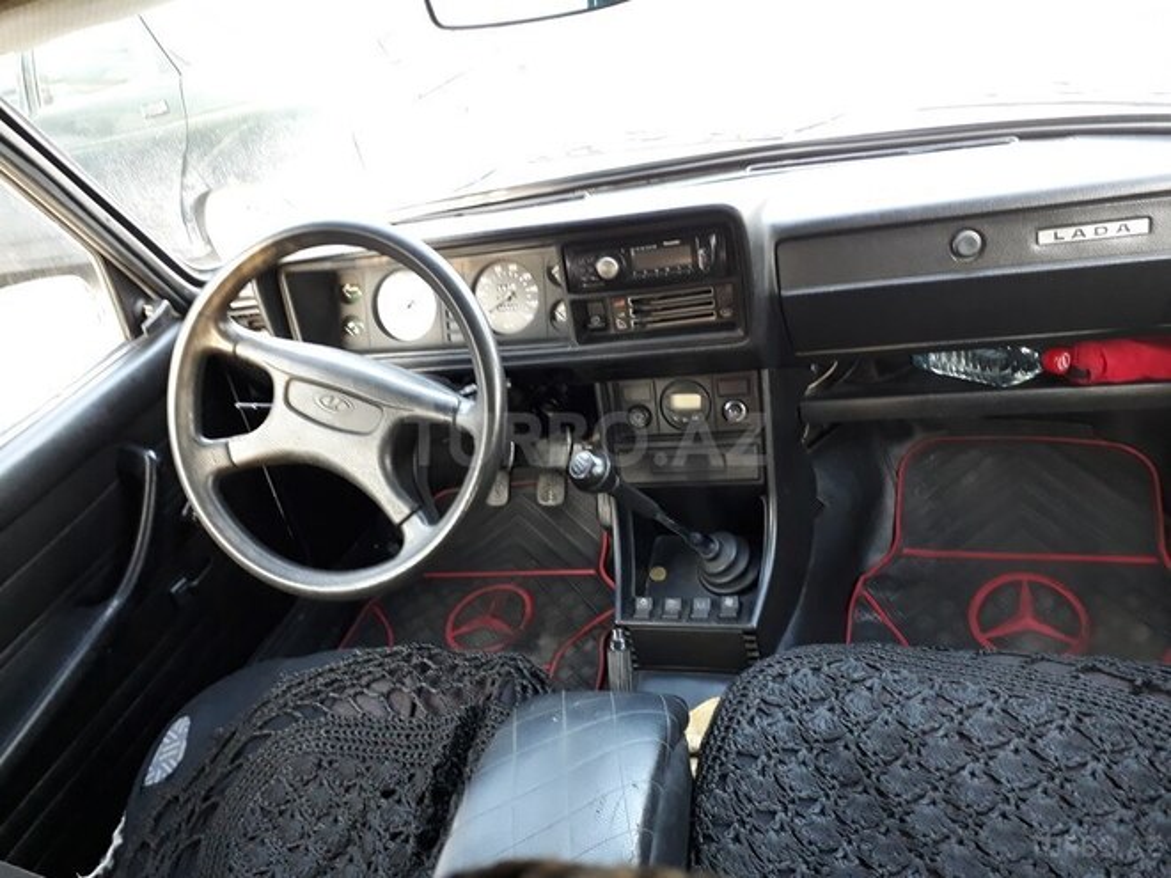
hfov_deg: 65.3
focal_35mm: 27
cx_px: 586
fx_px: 913
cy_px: 439
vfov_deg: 51.4
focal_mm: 3.6
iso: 200
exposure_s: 1/33
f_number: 1.9
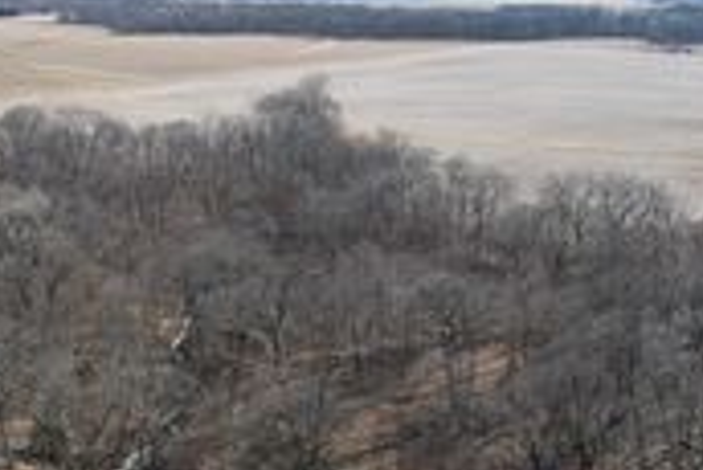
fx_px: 1075
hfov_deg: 36.2
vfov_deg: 24.6
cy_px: 276
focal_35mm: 55
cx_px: 327
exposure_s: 1/1250
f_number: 2.8
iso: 100
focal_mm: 8.38
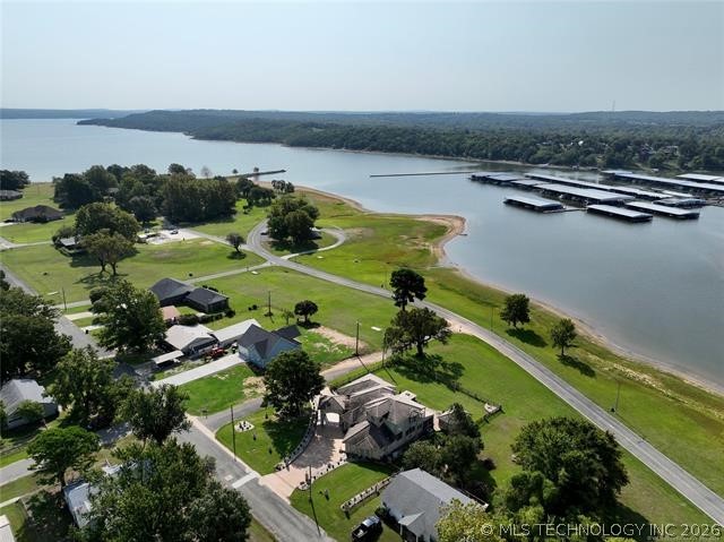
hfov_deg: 71.6
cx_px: 362
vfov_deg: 56.8
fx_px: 502
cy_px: 271
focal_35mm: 24
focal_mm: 12.29
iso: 200
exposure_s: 1/4000
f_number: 2.8
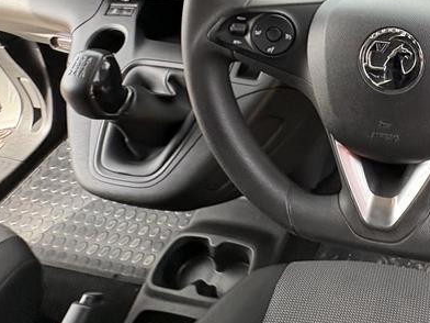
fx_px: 398
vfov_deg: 39.8
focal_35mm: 32
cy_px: 14
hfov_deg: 48.2
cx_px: 418
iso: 125
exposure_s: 1/100
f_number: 2.2
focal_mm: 2.22
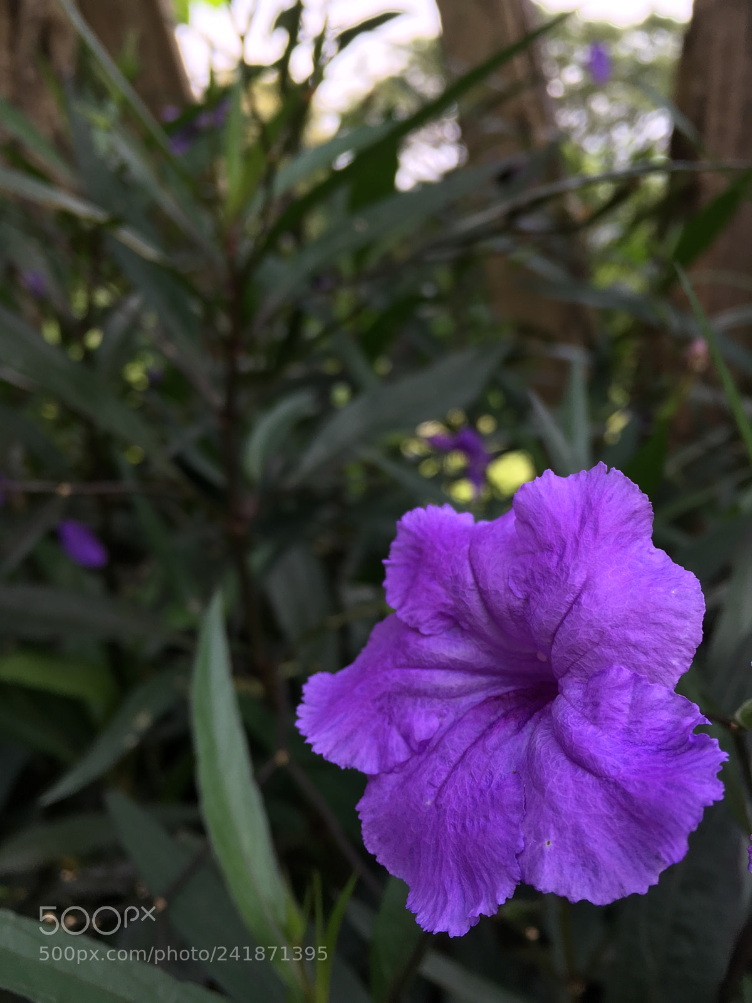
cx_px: 376
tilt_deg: -7.8
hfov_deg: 48.2
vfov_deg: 61.7
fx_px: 840
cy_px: 502
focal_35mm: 29
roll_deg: +1.9
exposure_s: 1/265
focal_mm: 4.15
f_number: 2.2
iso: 25
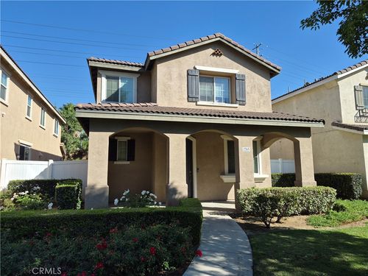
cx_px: 184
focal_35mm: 23
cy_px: 138
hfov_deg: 73.9
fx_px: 245
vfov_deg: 58.9
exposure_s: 1/4096
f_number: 1.8
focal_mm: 5.4
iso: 80
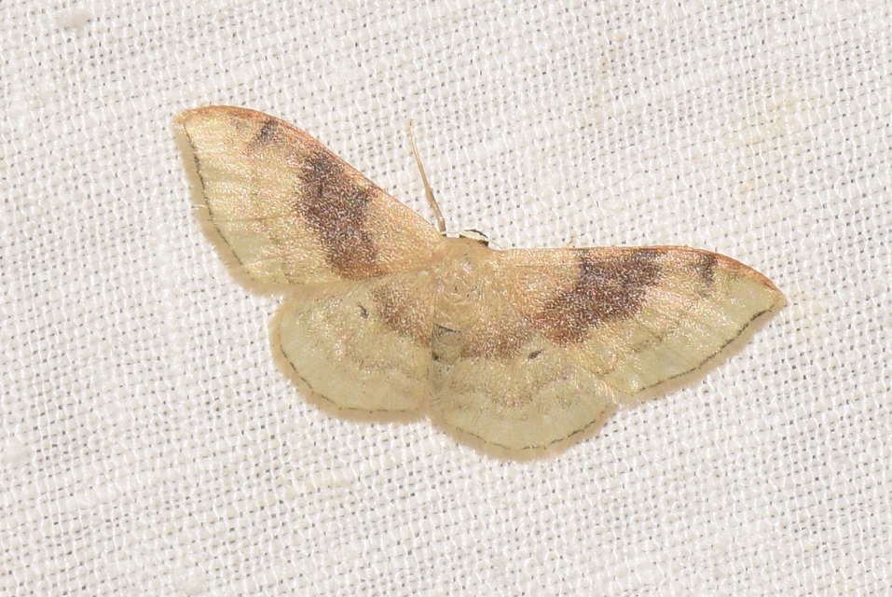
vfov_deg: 6.6
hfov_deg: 9.8
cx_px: 446
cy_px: 298
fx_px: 5208
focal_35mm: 210
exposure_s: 1/160
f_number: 11
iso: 100
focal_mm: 140
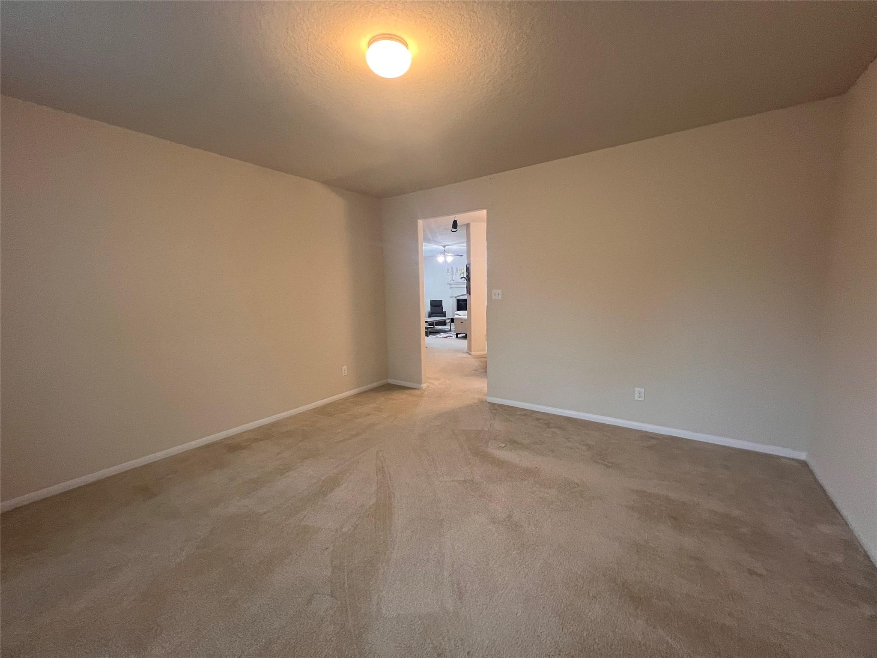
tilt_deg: -6.6
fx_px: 329
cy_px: 329
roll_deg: +1.1
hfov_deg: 106.2
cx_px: 438
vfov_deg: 89.9
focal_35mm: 13
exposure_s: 1/60
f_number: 1.8
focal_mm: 1.57
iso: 320
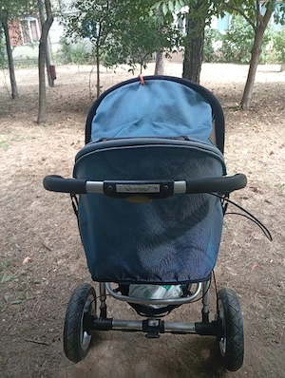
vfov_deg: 65.2
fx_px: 295
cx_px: 142
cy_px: 189
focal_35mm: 27
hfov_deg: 51.5
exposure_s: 1/50.3
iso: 65
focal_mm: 3.98
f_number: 1.8
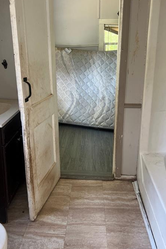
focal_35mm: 31
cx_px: 81
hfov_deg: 42.3
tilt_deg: -17.9
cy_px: 108
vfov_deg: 60.0
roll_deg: +1.5
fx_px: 214
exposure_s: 1/60
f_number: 1.5
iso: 200
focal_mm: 5.7
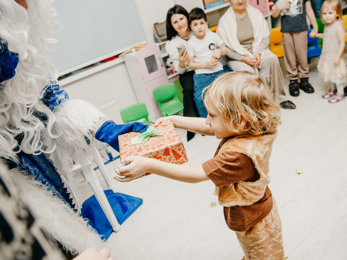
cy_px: 133
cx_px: 199
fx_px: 299
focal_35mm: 30
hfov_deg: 60.0
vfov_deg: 46.9
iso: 250
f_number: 4.5
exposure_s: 1/160
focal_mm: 27
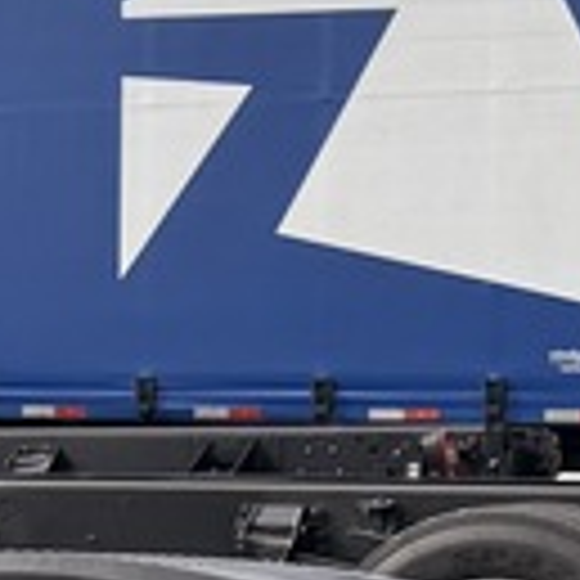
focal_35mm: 188
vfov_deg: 9.3
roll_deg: +0.2
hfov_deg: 7.7
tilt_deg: -4.0
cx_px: -1338
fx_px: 3564
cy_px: 513
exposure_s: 1/4405
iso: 80
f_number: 1.78
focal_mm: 6.76
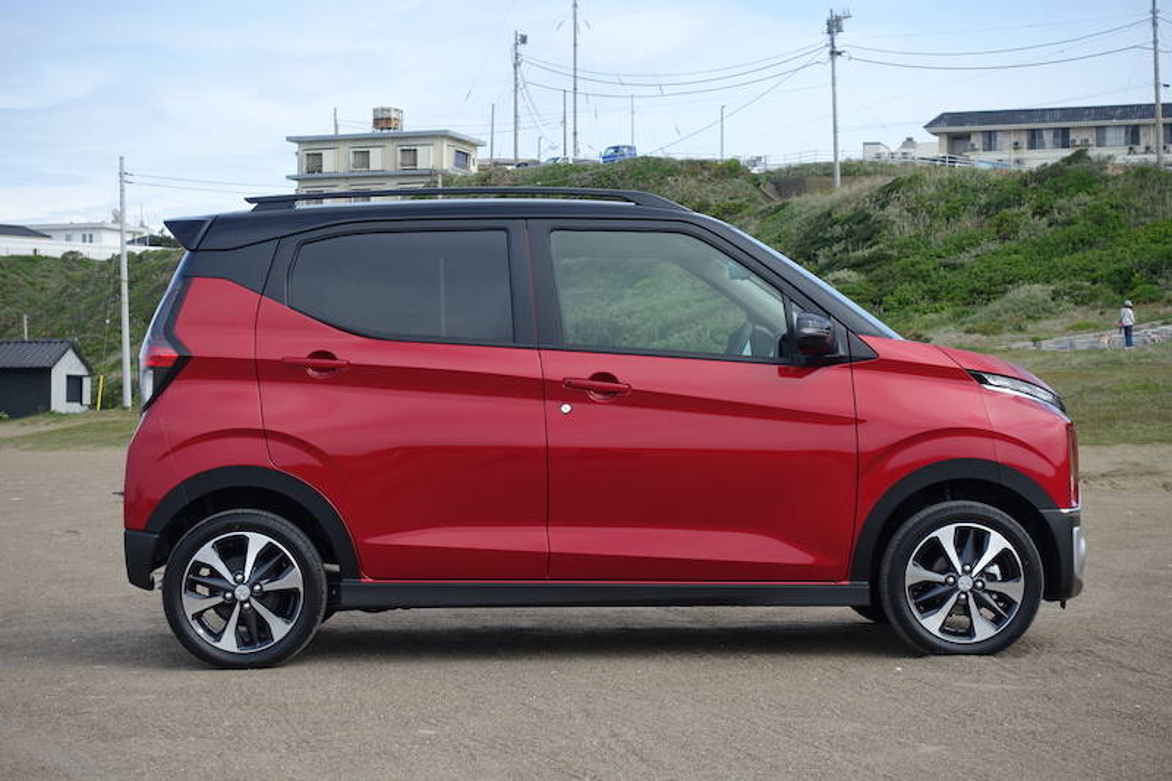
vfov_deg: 19.4
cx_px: 586
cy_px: 390
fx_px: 2278
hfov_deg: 28.8
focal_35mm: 70
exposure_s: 1/640
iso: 125
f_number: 4
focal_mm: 25.7
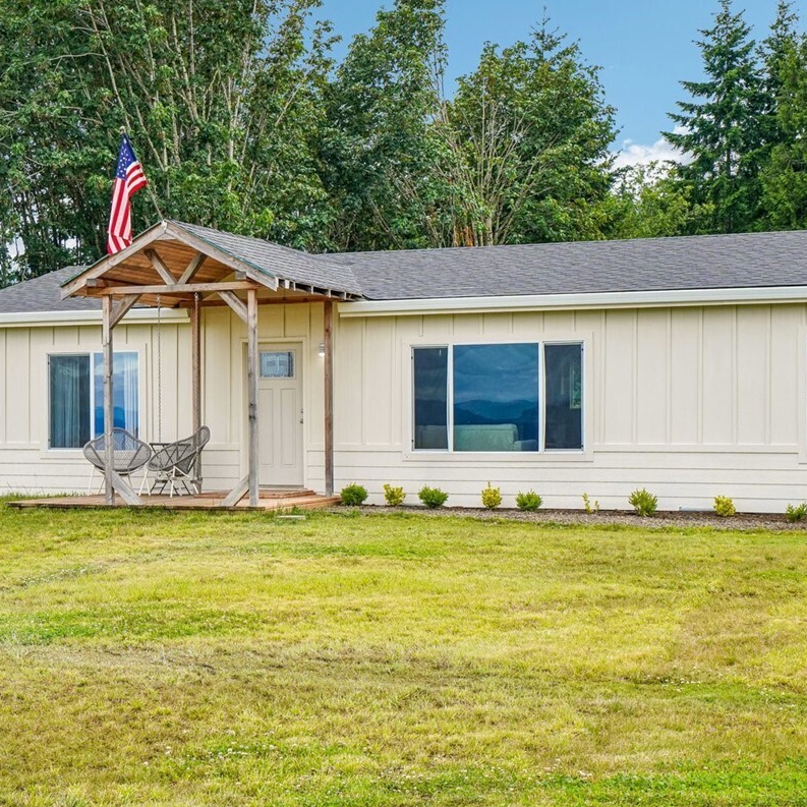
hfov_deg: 28.4
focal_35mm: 60
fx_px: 1583
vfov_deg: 28.6
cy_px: 436
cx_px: 264
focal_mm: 33
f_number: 8
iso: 400
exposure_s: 1/640
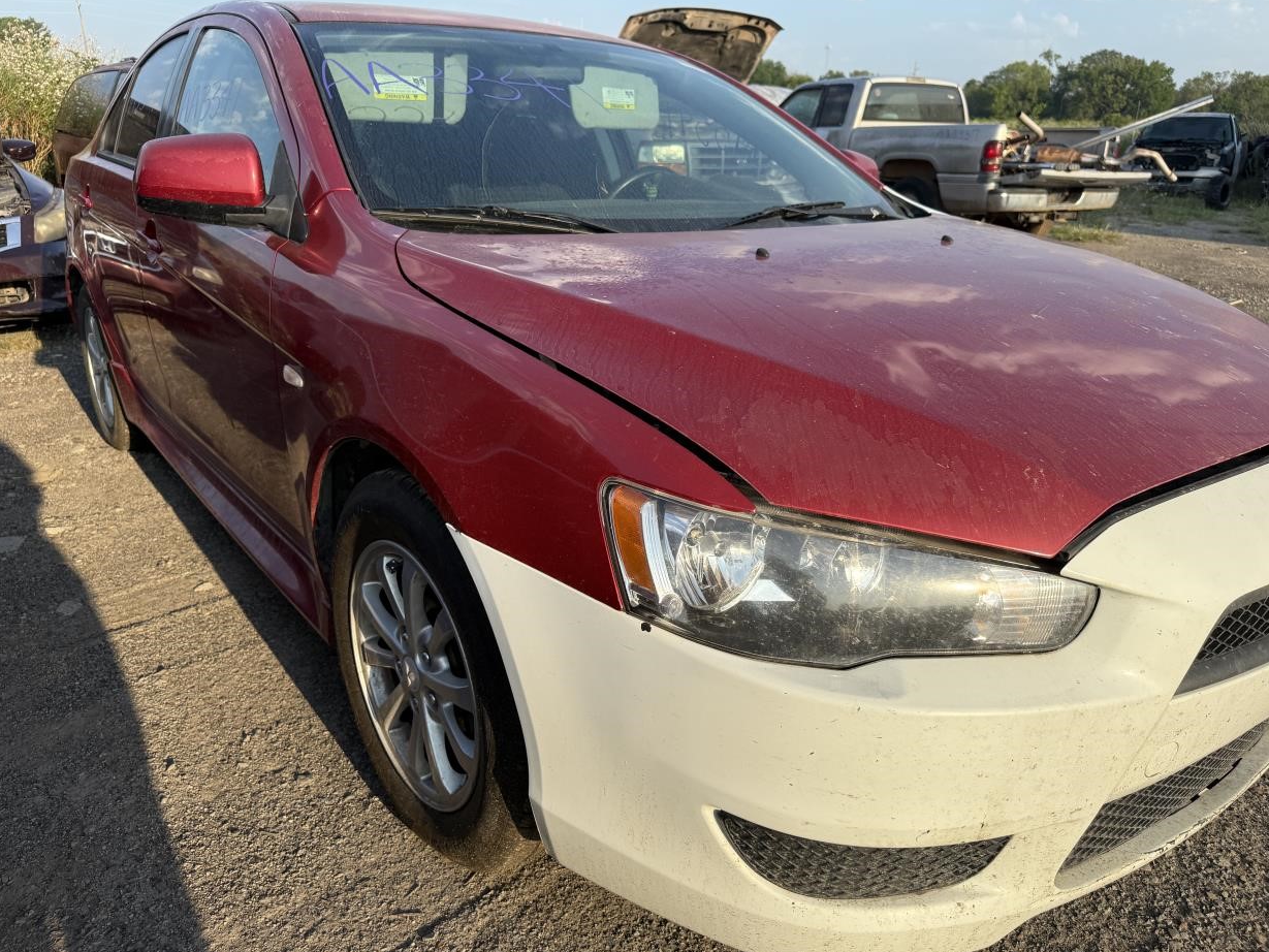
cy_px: 488
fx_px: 917
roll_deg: -1.0
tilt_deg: -21.6
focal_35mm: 25
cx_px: 626
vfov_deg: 54.9
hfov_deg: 69.4
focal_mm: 6.76
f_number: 1.78
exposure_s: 1/2907
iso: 80
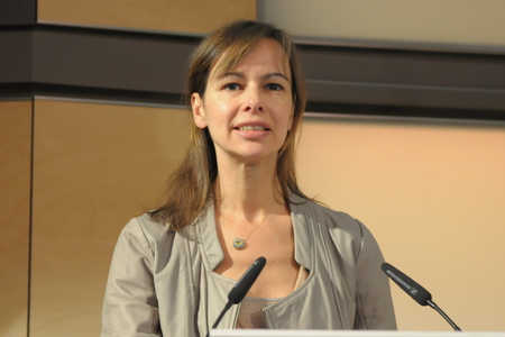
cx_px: 252
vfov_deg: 16.6
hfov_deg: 24.6
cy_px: 168
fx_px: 1157
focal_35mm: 82
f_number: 2.8
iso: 800
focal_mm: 55
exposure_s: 1/80
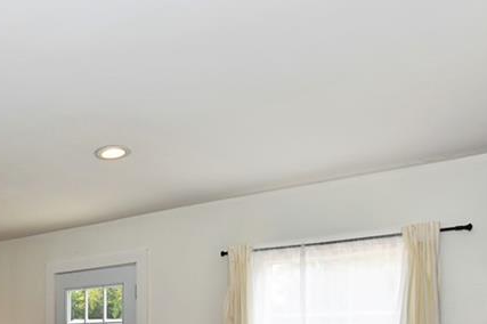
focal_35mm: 36
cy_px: 351
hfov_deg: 43.3
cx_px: -29
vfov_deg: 32.6
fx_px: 487
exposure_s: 1/125
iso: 140
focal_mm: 10
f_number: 5.6
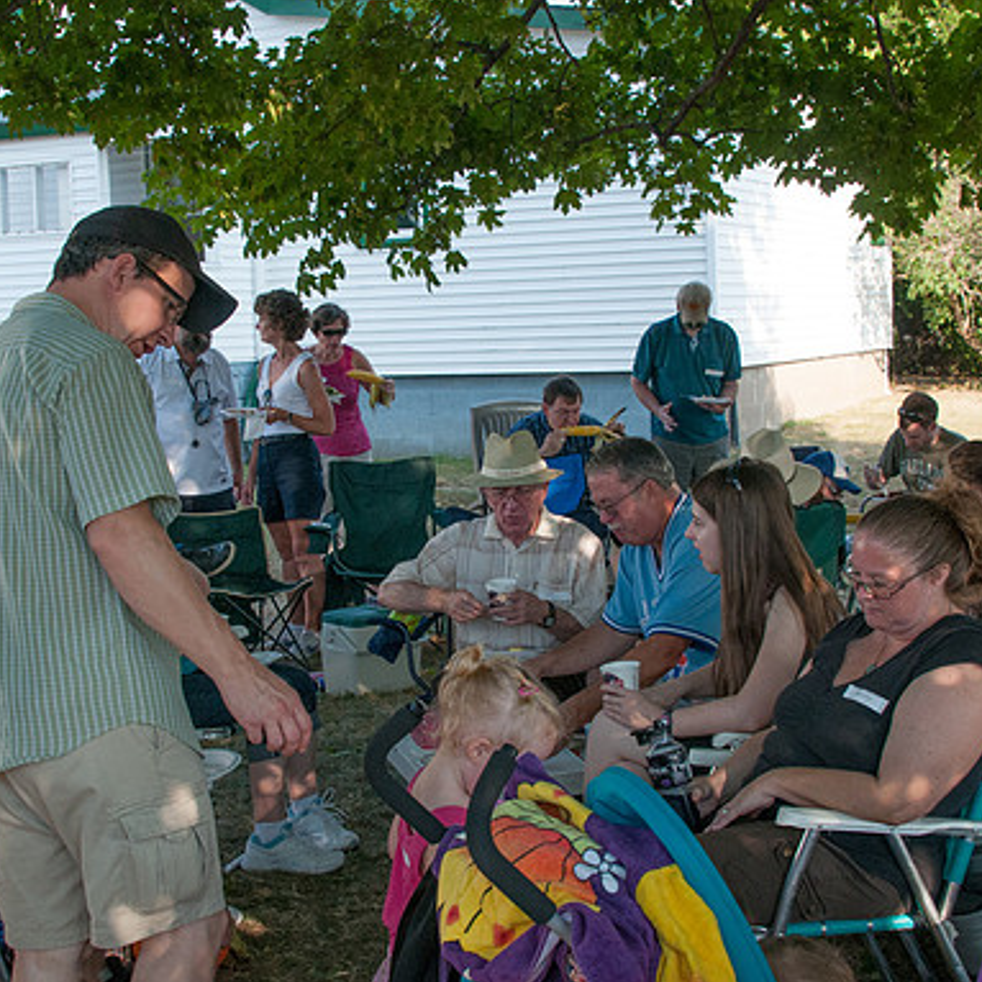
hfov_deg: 31.6
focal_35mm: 54
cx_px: 462
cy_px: 491
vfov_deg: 31.6
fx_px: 1733
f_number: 8
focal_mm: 28
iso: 640
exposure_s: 1/400
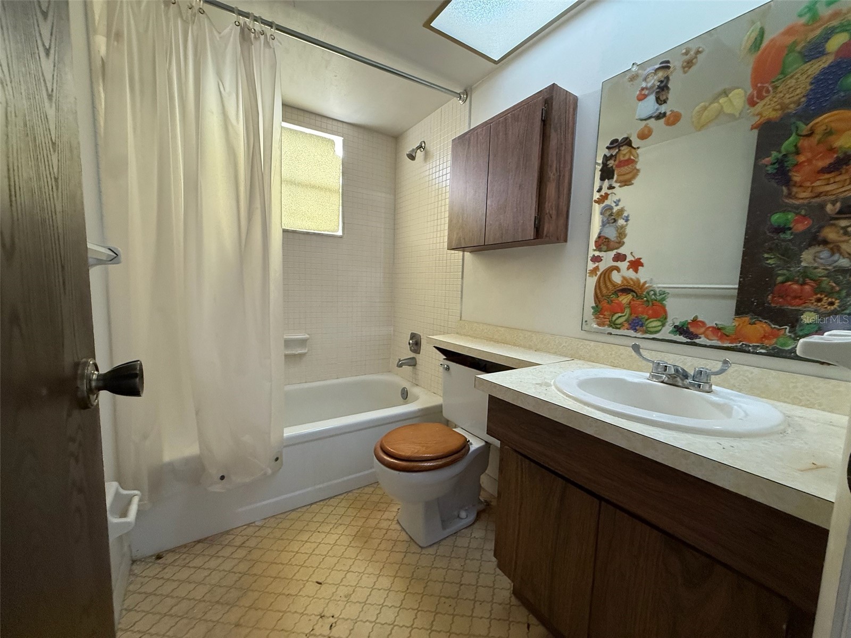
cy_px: 319
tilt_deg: -5.5
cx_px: 426
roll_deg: -1.8
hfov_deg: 102.1
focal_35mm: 14
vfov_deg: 85.7
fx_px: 344
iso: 500
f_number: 2.2
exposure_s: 1/120
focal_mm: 2.22
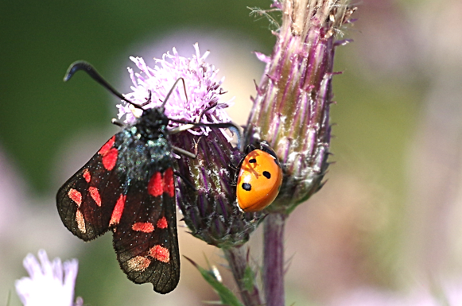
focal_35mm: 465
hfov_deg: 4.4
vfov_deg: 2.9
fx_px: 5956
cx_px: 225
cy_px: 155
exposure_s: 1/500
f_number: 8
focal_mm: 300
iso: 320
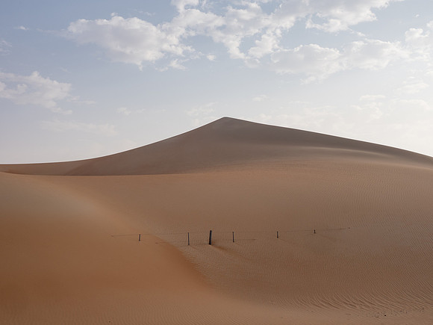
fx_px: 575
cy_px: 162
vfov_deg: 31.5
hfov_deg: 41.2
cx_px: 216
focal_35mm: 46
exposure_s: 1/125
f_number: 14
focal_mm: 23
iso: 200
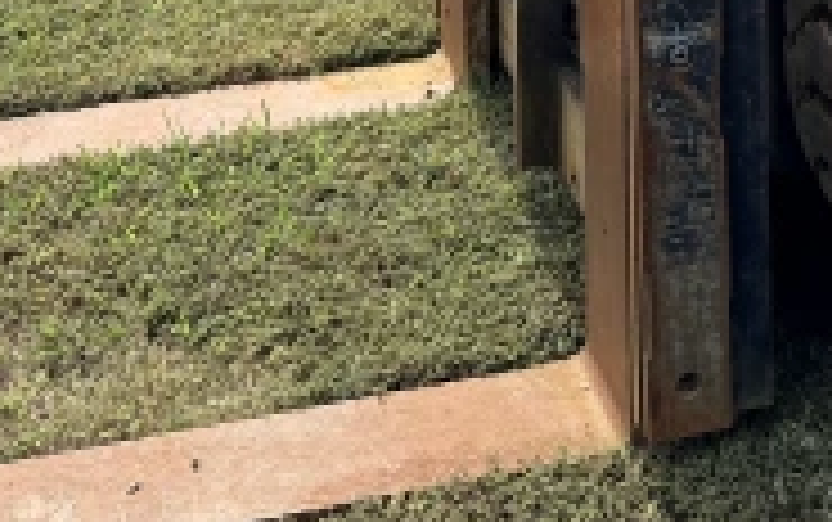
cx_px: 998
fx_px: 2496
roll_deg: -1.9
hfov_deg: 18.0
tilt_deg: -10.4
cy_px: -590
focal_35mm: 110
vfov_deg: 10.7
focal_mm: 6.76
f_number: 1.78
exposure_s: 1/3279
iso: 100
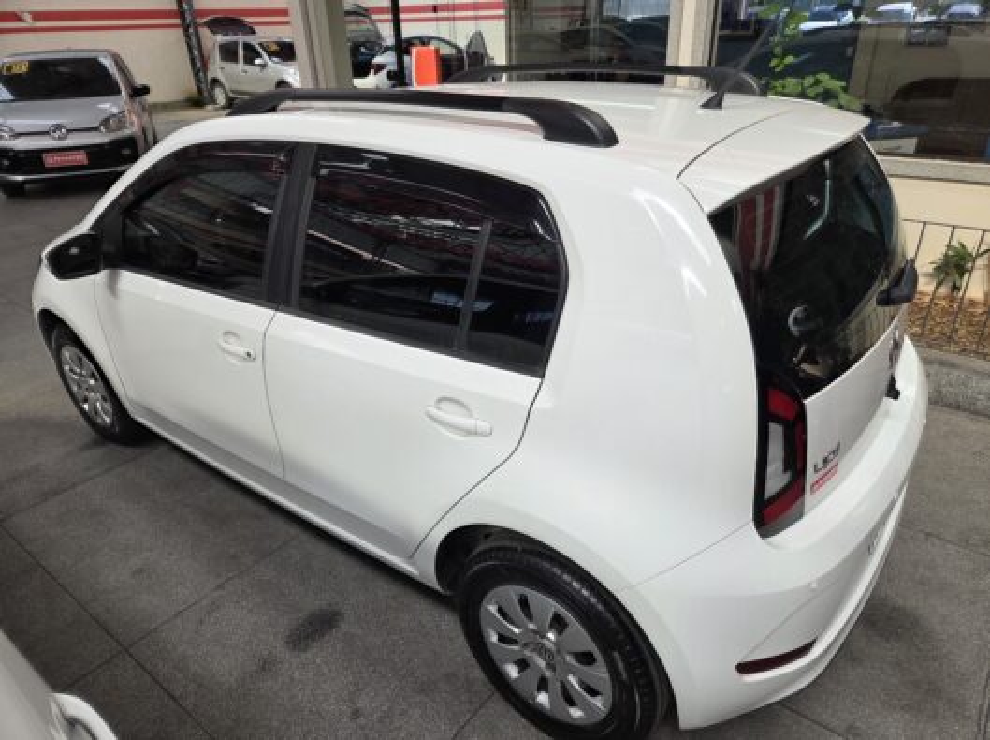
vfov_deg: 58.7
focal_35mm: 23
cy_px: 370
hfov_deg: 74.0
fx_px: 657
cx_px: 495
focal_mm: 5.4
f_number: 1.8
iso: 32
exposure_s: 1/120
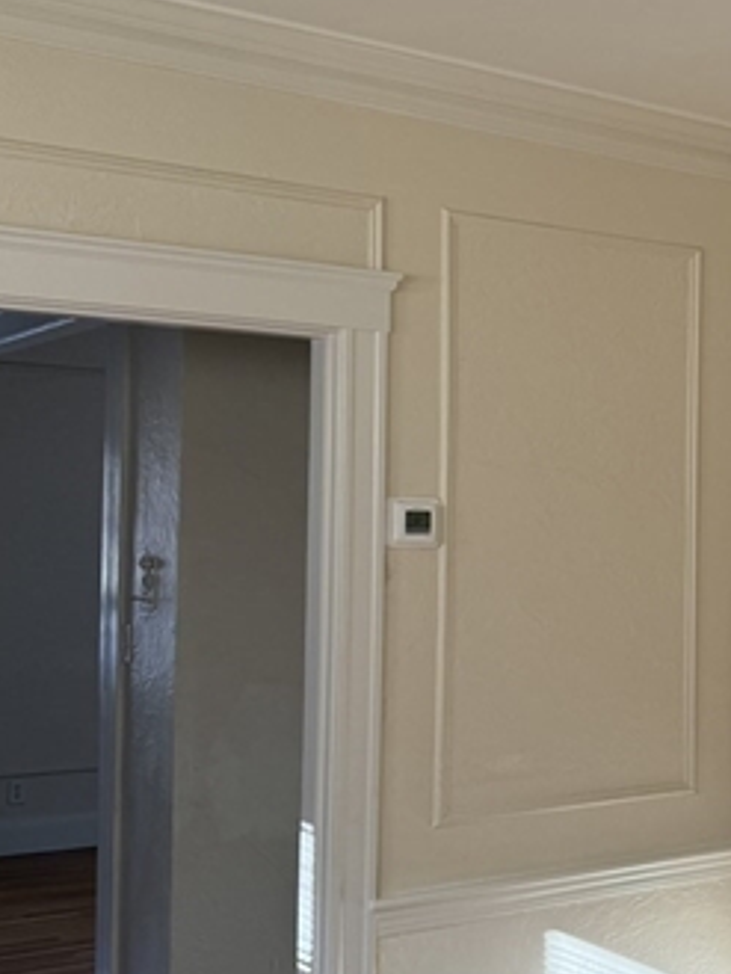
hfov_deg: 24.1
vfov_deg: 34.3
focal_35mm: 56
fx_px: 1576
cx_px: 838
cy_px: 474
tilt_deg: +4.8
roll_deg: -0.7
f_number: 1.78
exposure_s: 1/226
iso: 125
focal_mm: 6.76
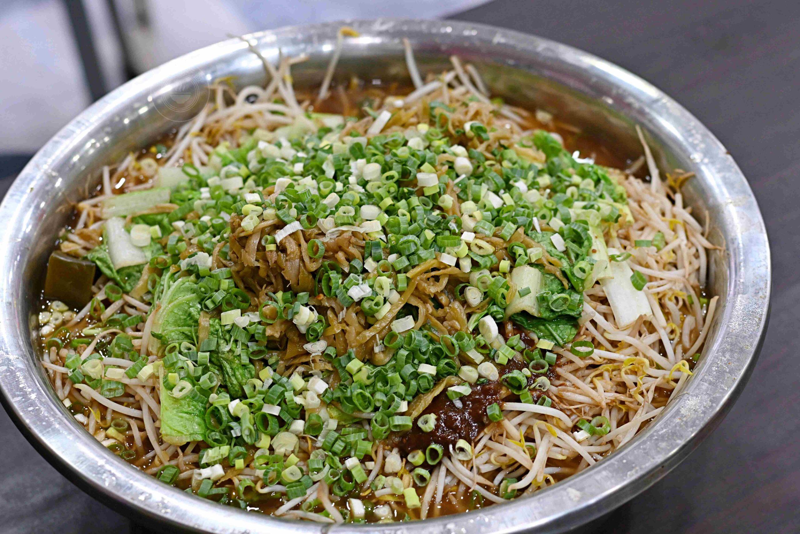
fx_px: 1667
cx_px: 400
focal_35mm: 75
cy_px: 267
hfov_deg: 27.0
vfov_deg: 18.2
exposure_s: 1/200
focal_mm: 50
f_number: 3.2
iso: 640
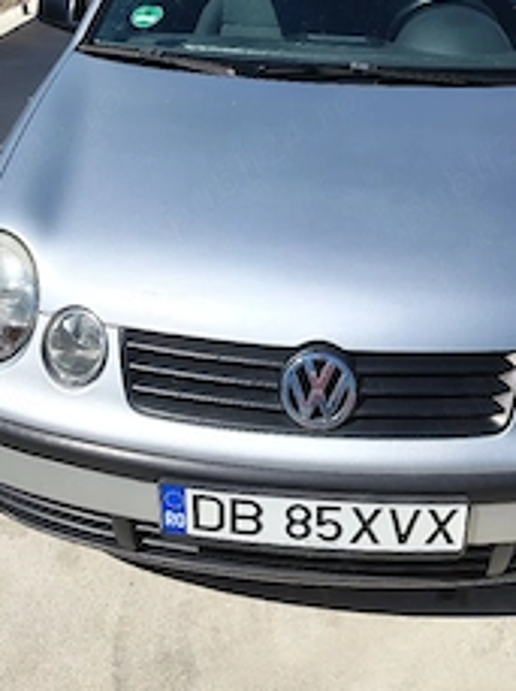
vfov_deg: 43.8
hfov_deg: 34.1
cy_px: 196
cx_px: 320
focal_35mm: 42
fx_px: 837
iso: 100
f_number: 1.8
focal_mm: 5.56
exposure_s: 1/2500
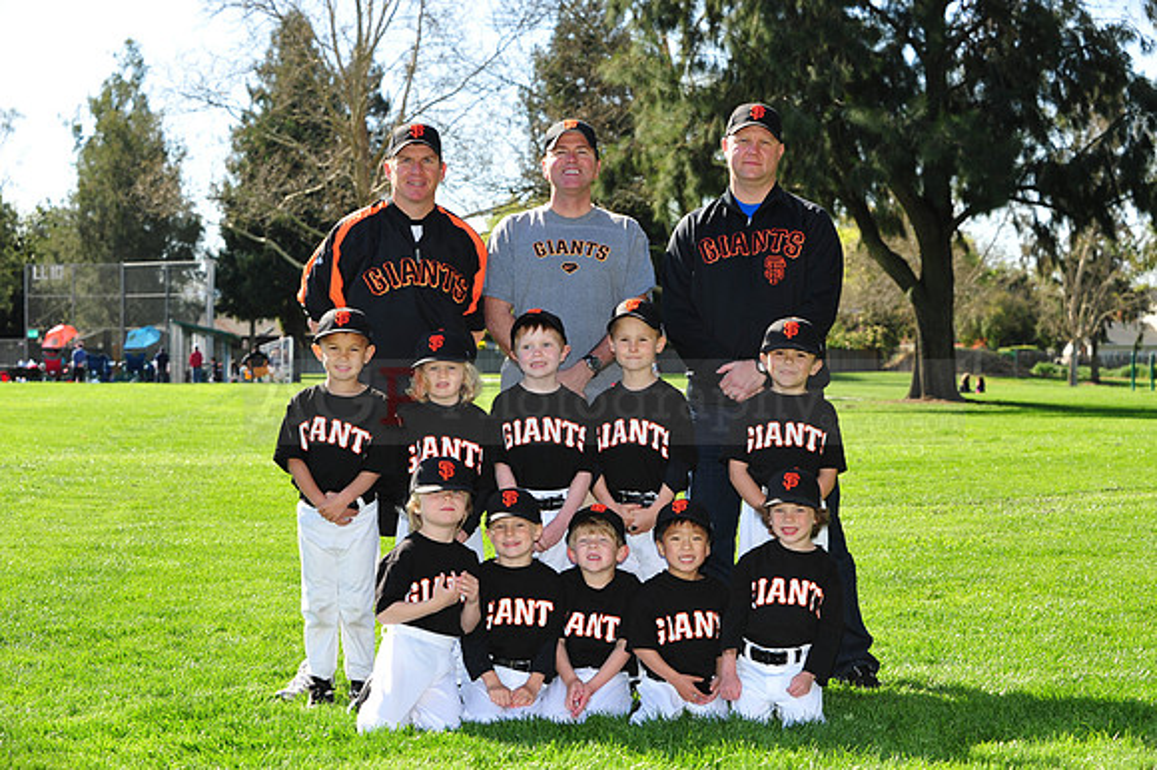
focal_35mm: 80
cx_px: 578
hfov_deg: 25.4
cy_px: 385
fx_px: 2570
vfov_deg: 17.0
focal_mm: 80
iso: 200
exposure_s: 1/250
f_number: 7.1
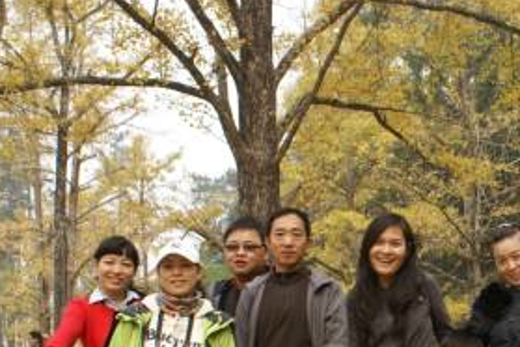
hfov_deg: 27.8
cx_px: 471
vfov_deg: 19.1
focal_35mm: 70
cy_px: 309
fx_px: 1011
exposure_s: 1/200
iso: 100
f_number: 5
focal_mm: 20
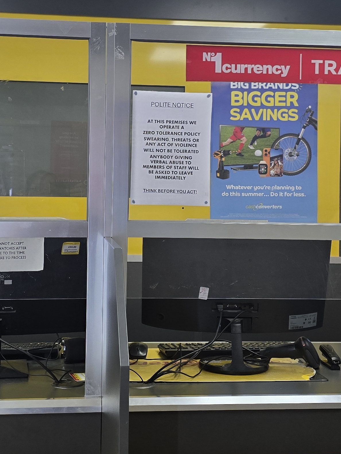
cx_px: 147
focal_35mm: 58
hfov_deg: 25.2
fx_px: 762
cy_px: 184
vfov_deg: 33.1
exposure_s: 1/100
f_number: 1.7
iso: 100
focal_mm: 6.3
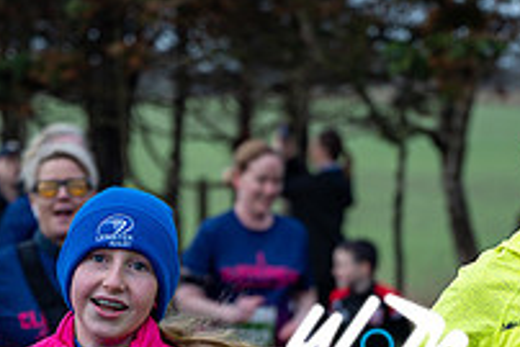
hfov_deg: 10.2
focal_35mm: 201
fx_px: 2905
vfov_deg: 6.8
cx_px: 376
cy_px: 402
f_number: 2.8
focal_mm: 70
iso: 360
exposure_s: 1/1250
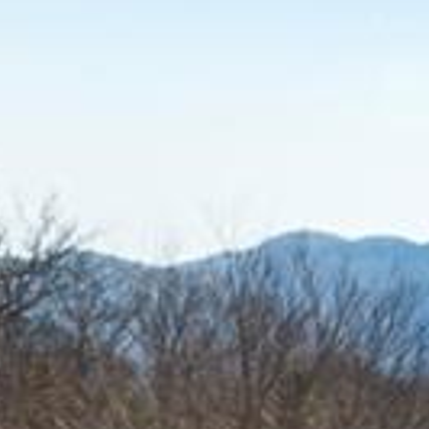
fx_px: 4669
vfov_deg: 5.2
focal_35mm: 333
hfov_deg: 5.2
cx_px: 752
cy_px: 544
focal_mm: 34
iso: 100
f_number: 13
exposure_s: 1/40
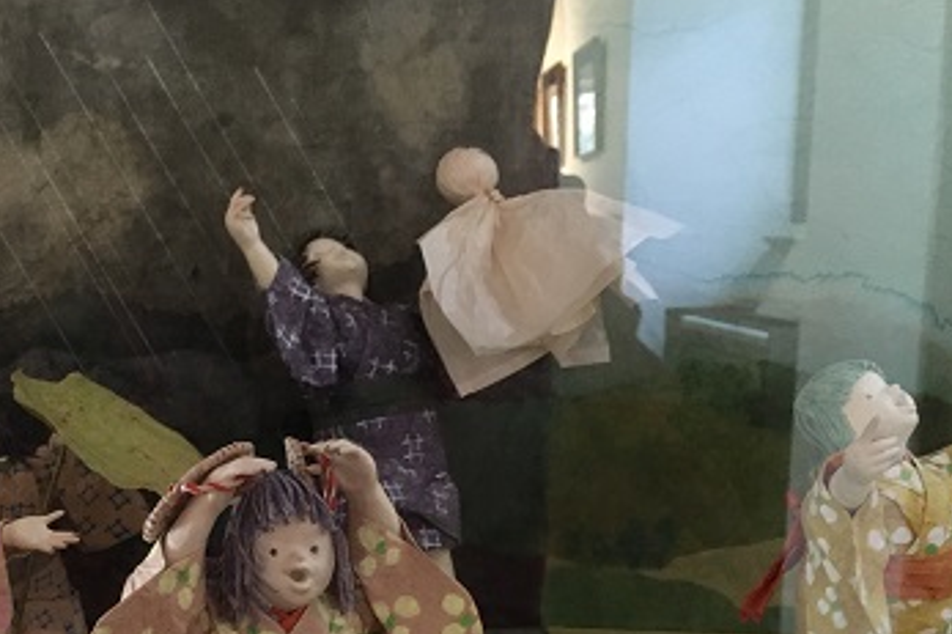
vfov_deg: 28.1
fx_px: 1242
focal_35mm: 47
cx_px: 236
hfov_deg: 40.7
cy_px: 501
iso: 500
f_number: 2.2
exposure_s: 1/15
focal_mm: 4.15
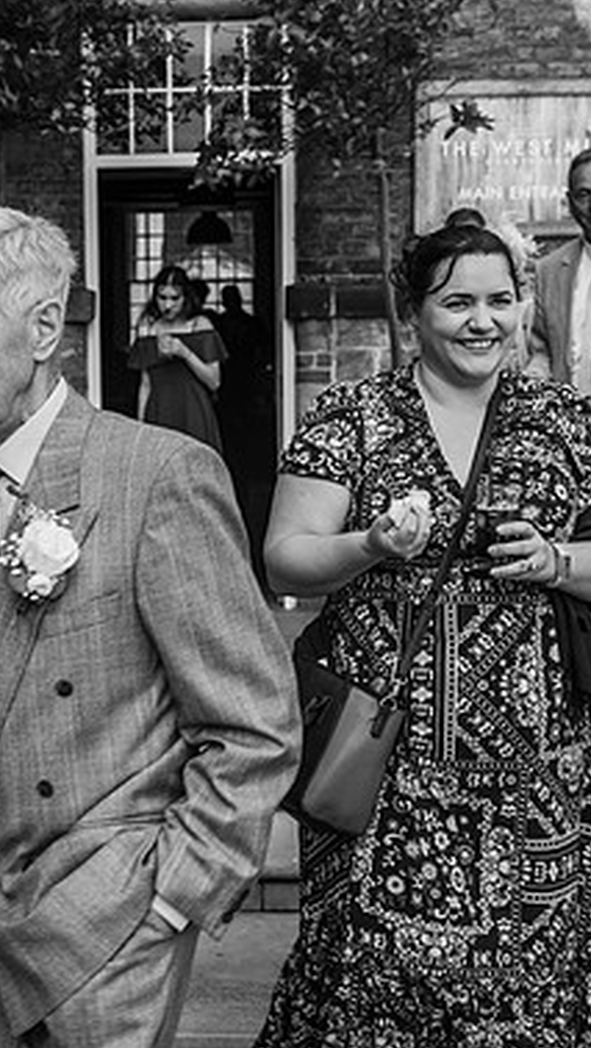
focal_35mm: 61
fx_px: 1697
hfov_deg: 19.6
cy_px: 518
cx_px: 142
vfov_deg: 34.3
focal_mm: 38
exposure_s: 1/200
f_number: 5.6
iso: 100
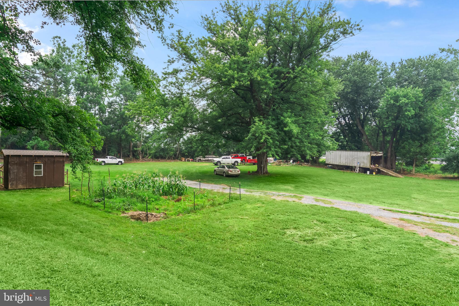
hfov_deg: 73.7
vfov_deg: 53.1
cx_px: 230
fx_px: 306
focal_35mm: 24
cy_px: 153
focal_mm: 16
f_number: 5.6
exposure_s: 1/60
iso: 100
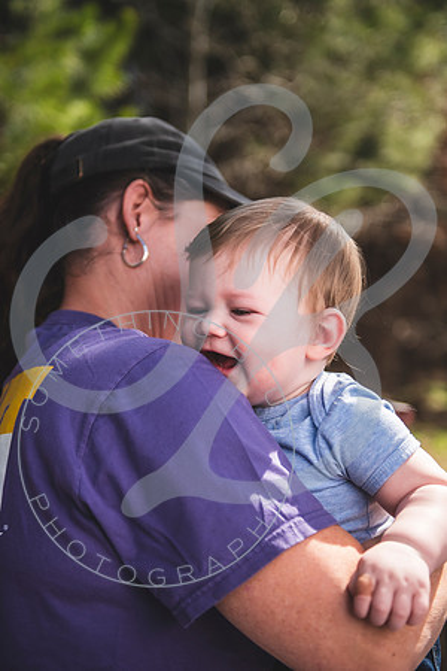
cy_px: 336
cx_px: 224
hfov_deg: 24.2
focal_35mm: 56
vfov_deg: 35.6
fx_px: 1043
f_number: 2.8
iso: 100
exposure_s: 1/1000
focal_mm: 56
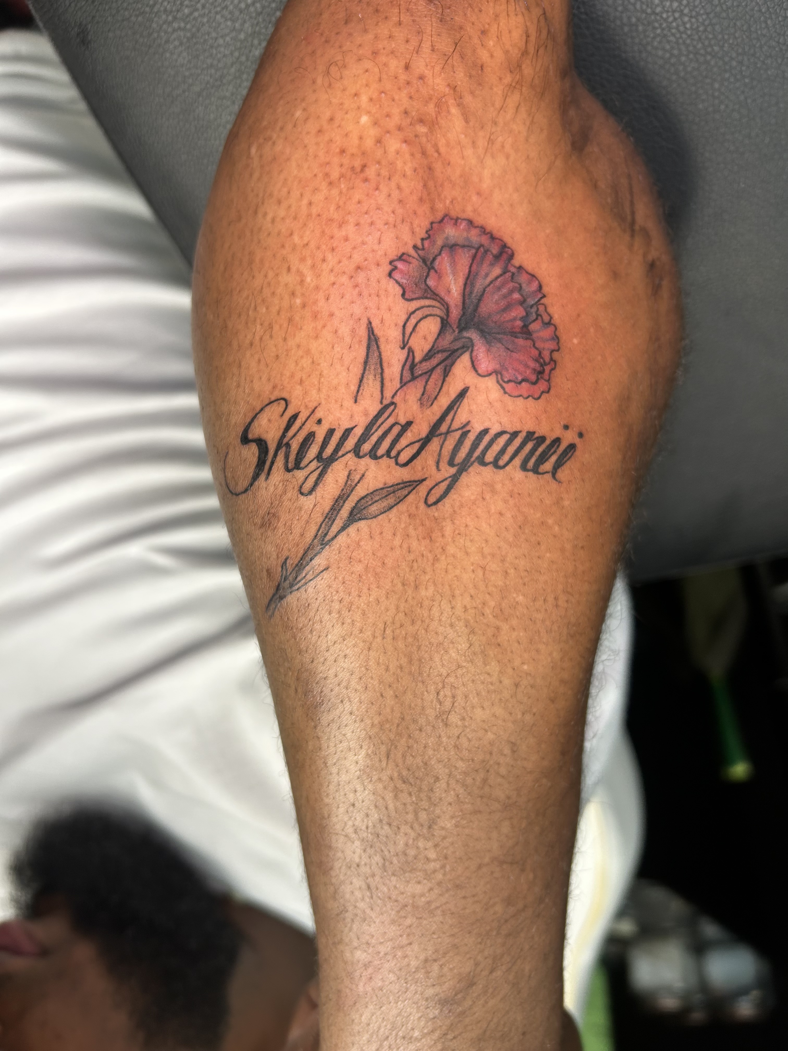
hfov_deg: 53.1
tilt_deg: -39.5
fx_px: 789
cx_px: 394
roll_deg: -5.3
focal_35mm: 26
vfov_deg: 67.3
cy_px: 526
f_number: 1.5
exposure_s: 1/60
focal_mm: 5.7
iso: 100
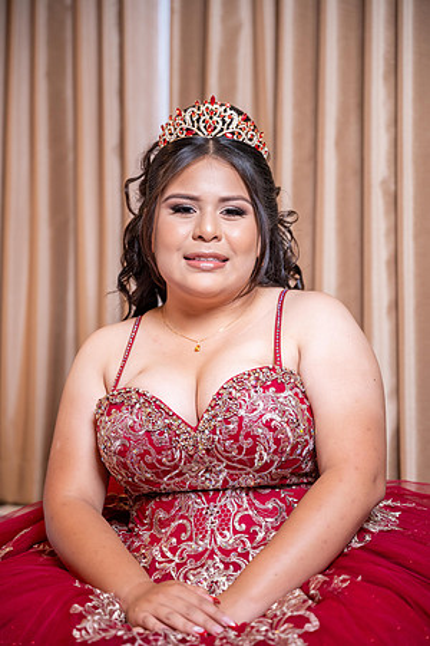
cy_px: 323
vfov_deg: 28.8
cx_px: 215
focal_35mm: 70
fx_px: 1254
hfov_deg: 19.5
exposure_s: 1/160
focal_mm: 70
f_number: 2.8
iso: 500
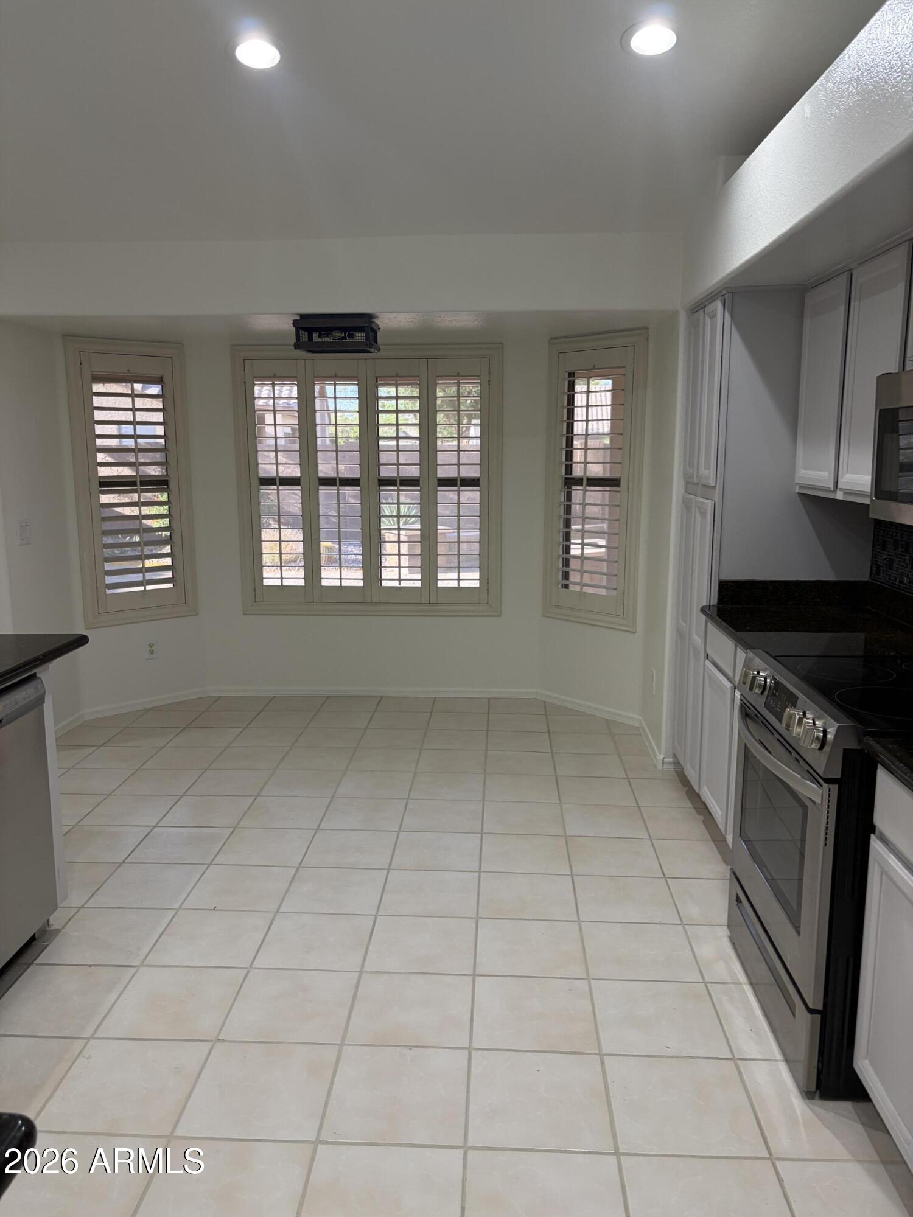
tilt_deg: -9.7
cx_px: 456
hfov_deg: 53.1
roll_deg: +1.2
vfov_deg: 67.3
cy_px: 608
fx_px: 914
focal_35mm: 26
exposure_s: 1/60
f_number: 1.6
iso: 64
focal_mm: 5.96
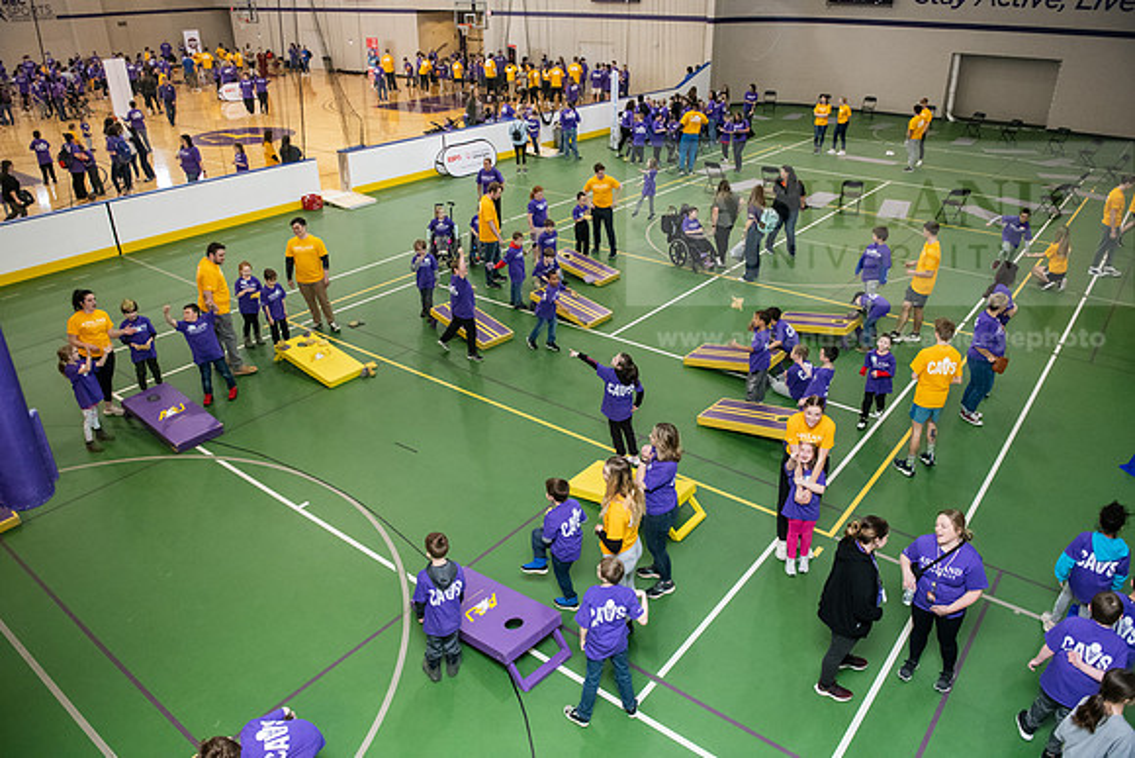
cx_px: 568
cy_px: 379
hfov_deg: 69.4
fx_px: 820
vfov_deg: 49.6
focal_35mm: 26
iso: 3200
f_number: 3.5
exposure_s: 1/200
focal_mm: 26
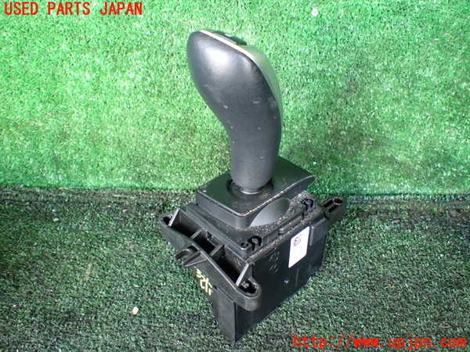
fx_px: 407
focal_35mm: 30
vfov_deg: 46.8
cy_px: 176
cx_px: 235
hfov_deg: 60.0
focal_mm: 5.4
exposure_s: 1/100
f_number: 2.3
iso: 800
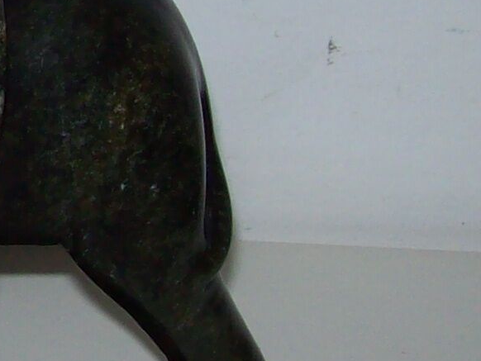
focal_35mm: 176
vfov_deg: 8.3
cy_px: -114
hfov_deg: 10.4
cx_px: -458
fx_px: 2447
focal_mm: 6
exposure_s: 1/64
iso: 80
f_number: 2.7
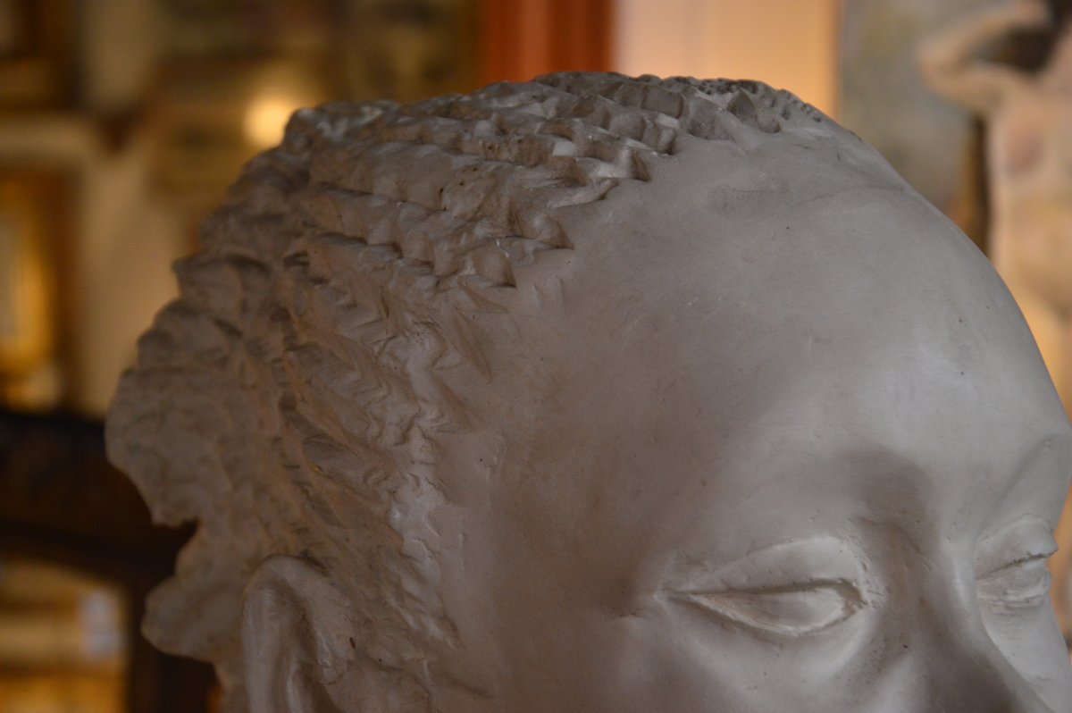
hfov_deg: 26.0
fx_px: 2321
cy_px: 356
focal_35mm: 78
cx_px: 536
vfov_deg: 17.5
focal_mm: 52
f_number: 5
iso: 800
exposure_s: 1/30
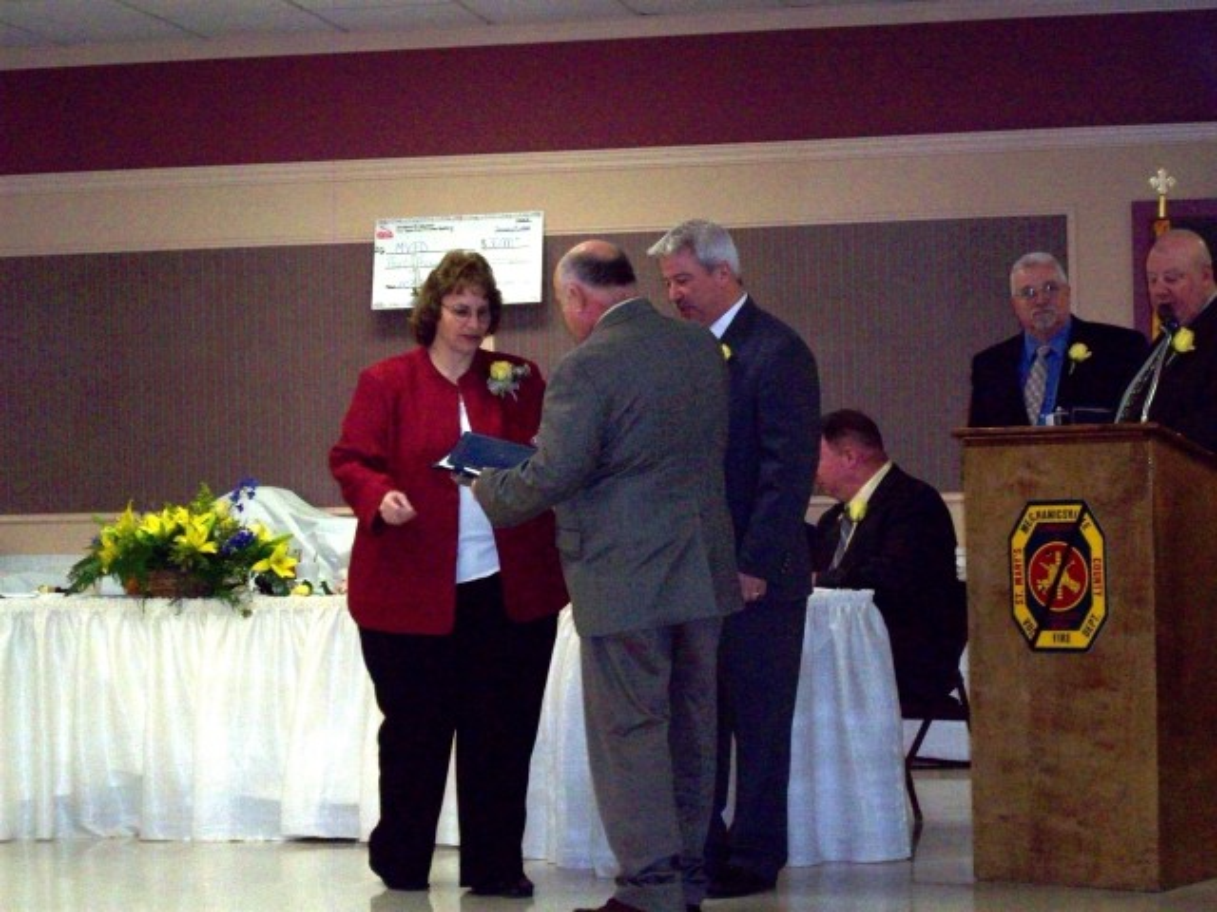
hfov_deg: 21.3
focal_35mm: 92
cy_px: 456
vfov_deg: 16.1
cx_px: 608
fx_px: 3234
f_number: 4.7
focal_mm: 15.3
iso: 200
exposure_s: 1/80.3
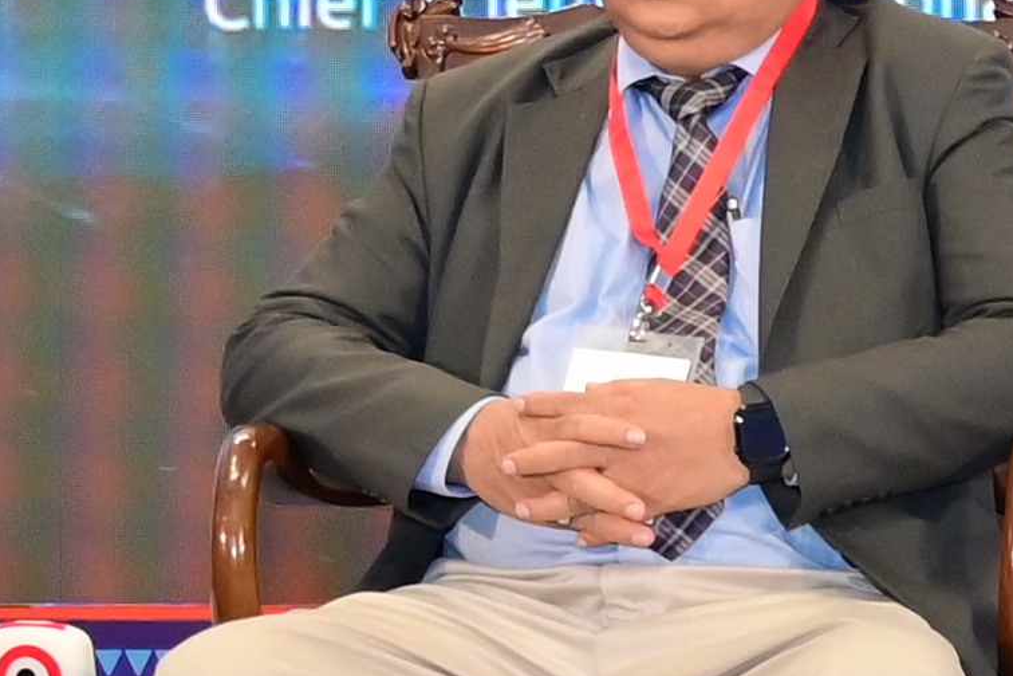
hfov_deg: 8.1
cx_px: 1605
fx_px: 6978
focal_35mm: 248
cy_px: 385
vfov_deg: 5.5
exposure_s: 1/125
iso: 1600
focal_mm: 31
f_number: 5.6
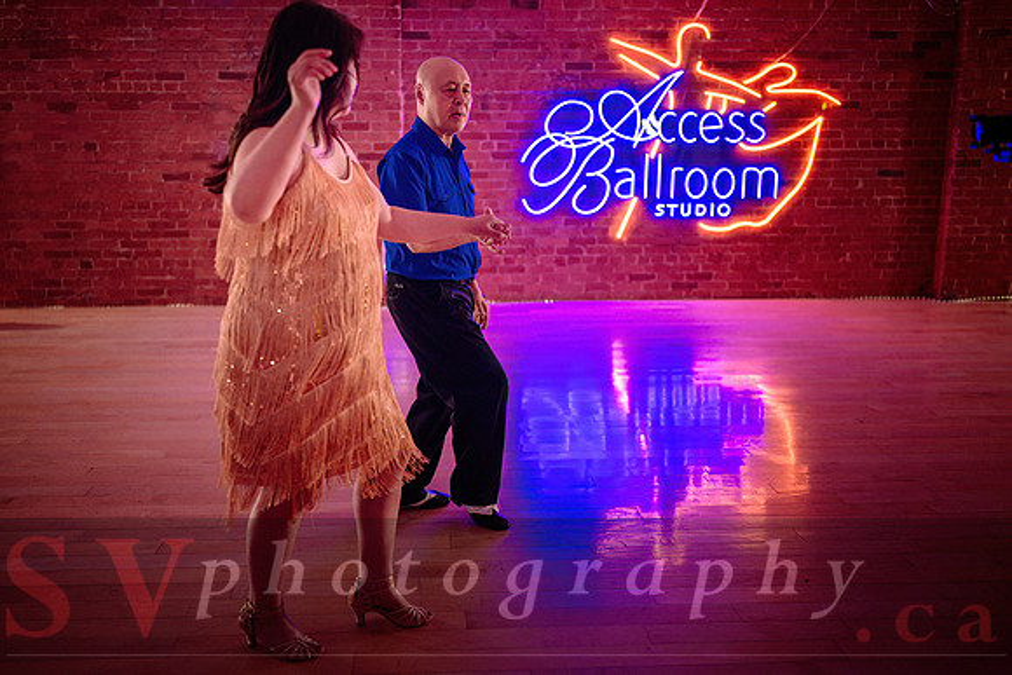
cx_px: 464
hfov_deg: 57.1
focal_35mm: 33
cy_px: 334
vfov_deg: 40.0
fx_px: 929
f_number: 1.4
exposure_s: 1/250
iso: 2500
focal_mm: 28
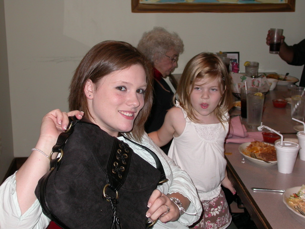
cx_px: 152
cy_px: 114
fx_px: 529
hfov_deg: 32.2
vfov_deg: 24.4
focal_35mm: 60
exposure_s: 1/60.3
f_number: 3.1
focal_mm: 12.6
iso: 100
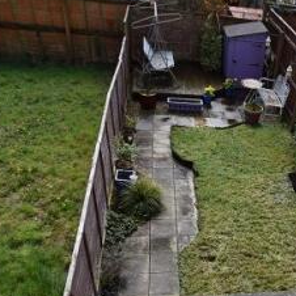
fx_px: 358
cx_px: 263
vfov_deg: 42.5
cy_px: 244
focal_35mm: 37
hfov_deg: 41.6
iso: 200
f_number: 6.3
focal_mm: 10
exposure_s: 1/200
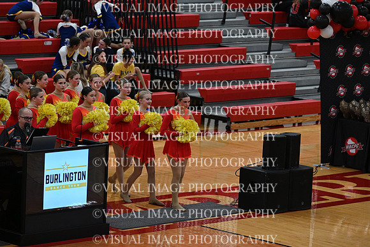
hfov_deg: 12.1
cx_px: 185
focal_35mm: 170
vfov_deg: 8.1
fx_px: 1748
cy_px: 124
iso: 4000
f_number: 4
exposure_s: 1/400
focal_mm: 170
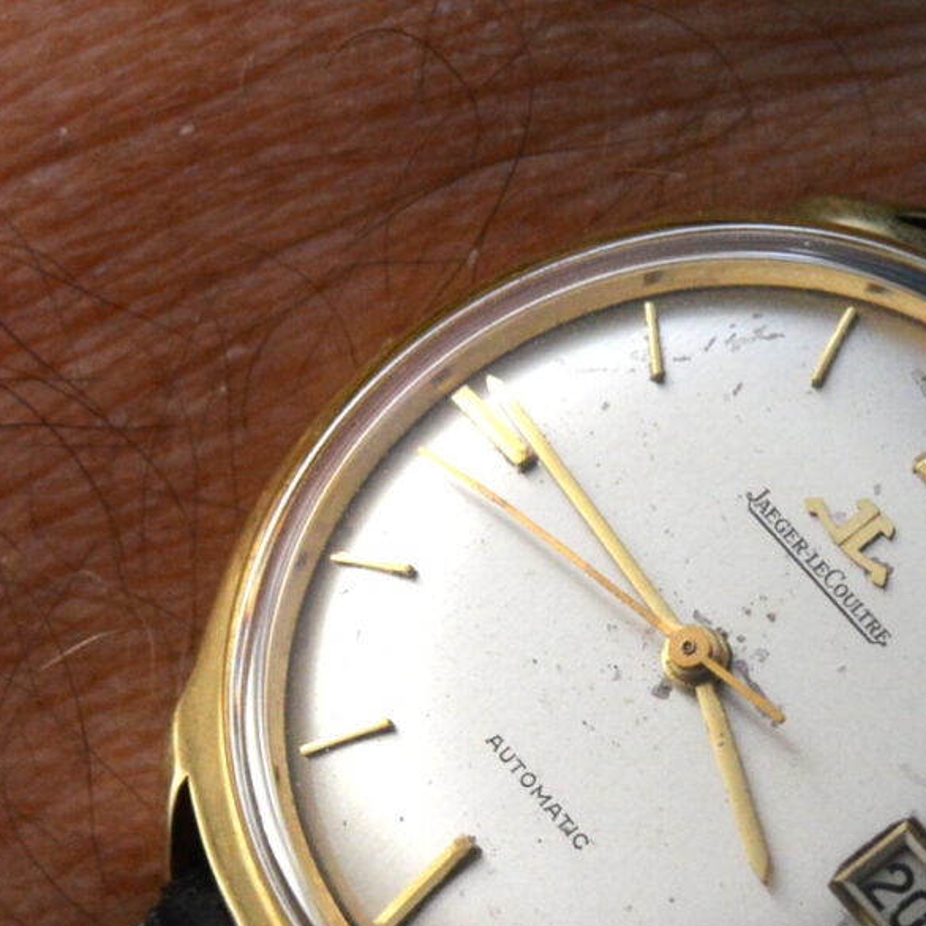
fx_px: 5387
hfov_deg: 9.8
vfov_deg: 9.8
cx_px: 596
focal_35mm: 178
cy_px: 751
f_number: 7.1
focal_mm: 32
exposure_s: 1/200
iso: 800
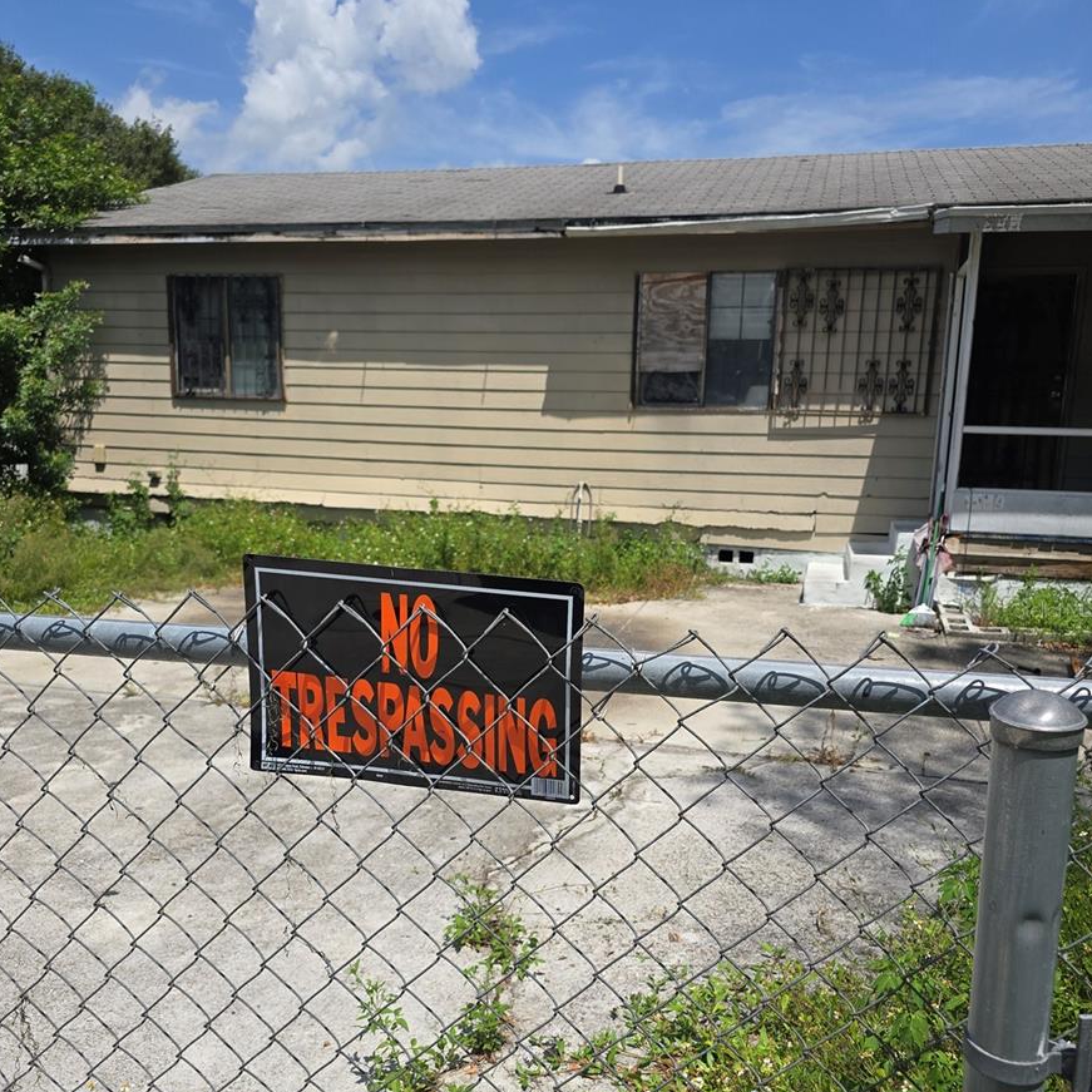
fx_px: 999
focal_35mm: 28
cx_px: 539
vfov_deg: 57.2
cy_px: 609
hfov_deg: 57.3
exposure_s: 1/1132
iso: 12
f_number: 1.7
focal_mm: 6.3
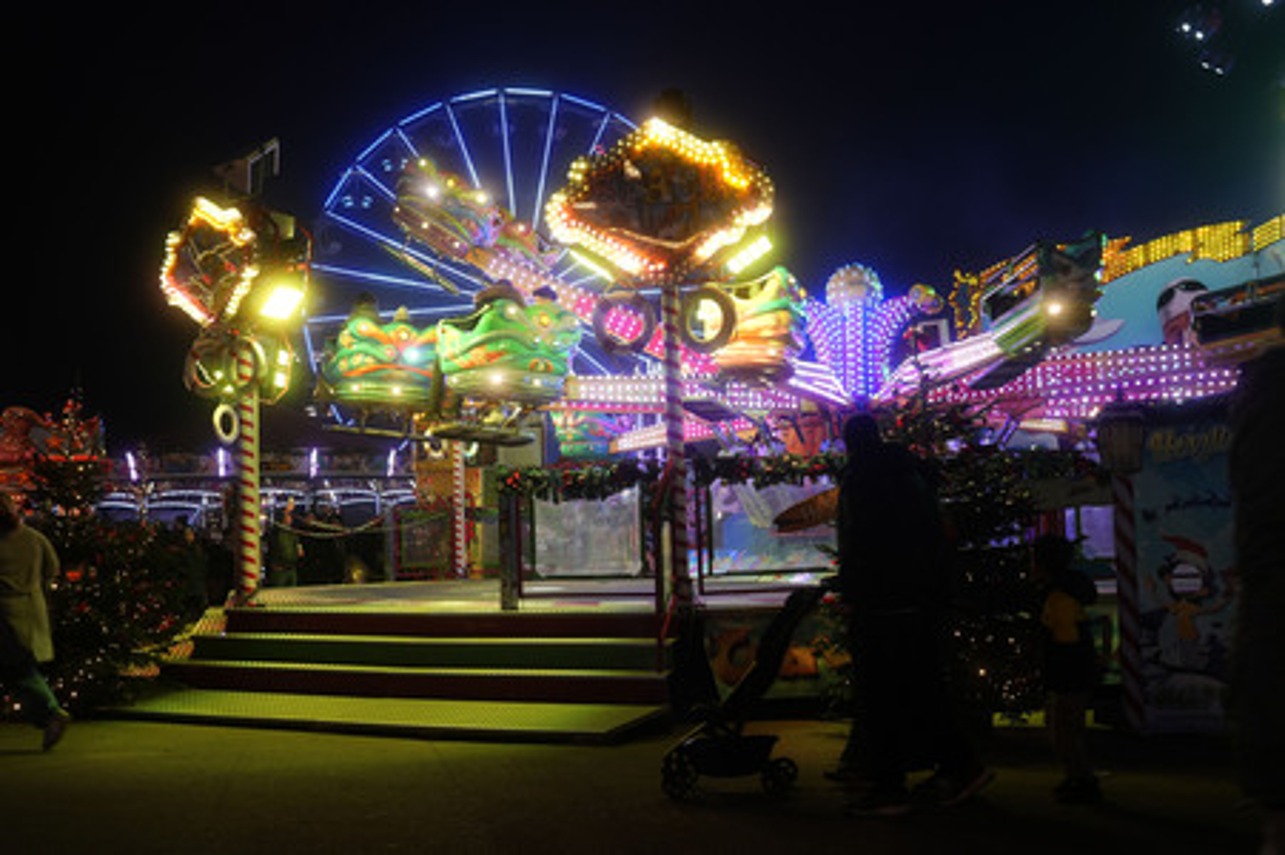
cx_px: 642
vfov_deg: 29.8
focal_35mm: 45
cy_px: 428
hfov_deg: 43.6
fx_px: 1605
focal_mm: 30
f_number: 5.6
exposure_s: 1/50
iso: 640
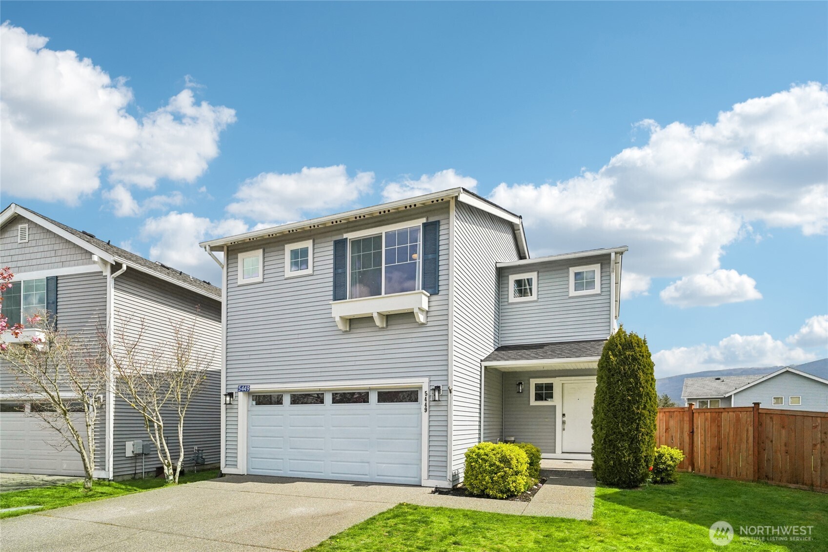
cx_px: 414
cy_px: 276
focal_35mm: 16
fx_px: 368
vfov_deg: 73.7
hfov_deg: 96.7
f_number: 8
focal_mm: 16
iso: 1600
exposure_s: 1/2500
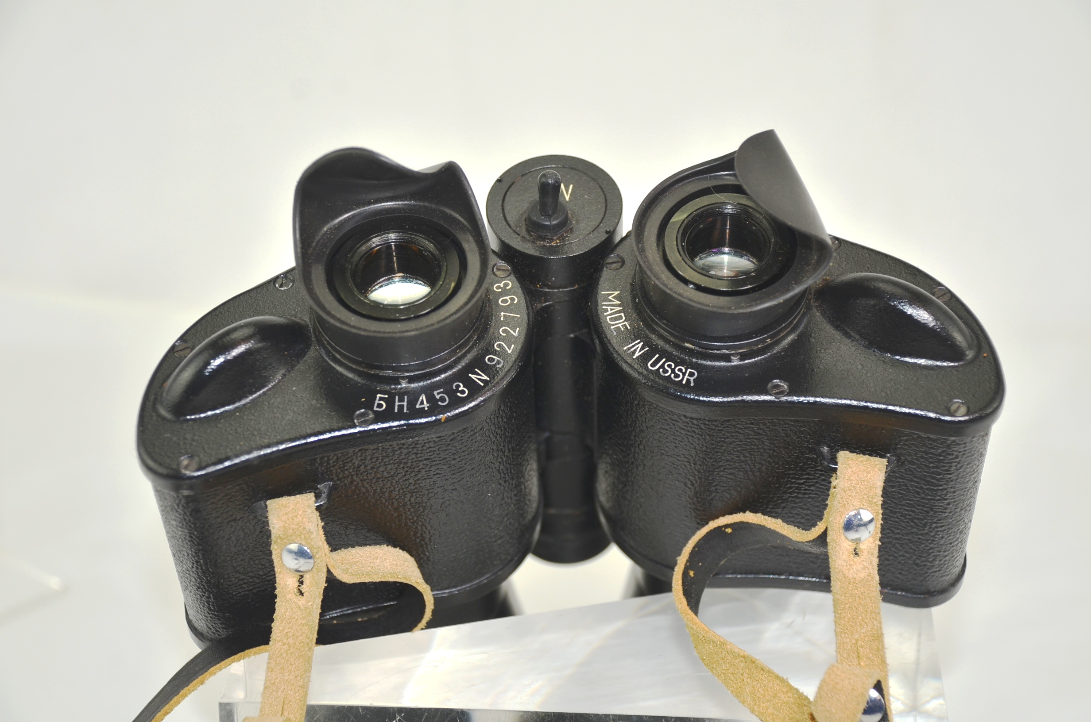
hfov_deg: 26.0
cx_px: 546
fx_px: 2359
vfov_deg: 17.4
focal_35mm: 78
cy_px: 361
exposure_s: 1/250
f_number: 5
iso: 200
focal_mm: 52
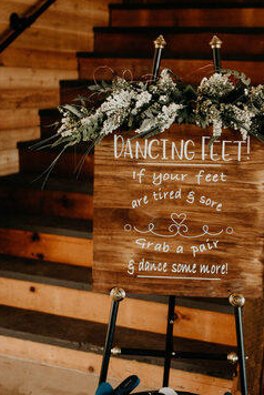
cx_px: 175
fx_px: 648
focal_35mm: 59
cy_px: 240
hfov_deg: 22.9
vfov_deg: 33.8
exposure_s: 1/640
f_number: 1.8
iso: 400
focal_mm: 35
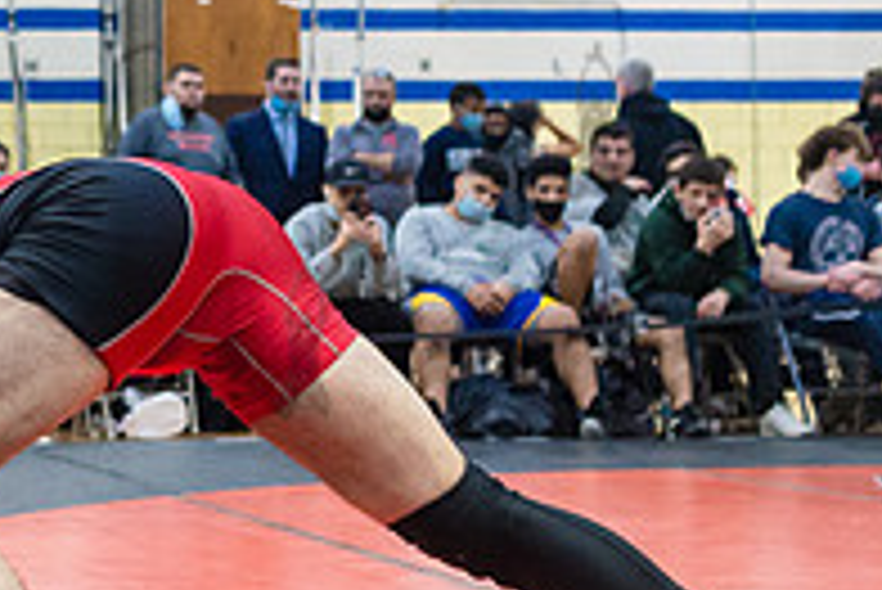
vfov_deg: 12.0
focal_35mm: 114
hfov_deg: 16.9
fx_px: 2795
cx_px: -279
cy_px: 119
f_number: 3.5
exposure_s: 1/400
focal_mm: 35
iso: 4000
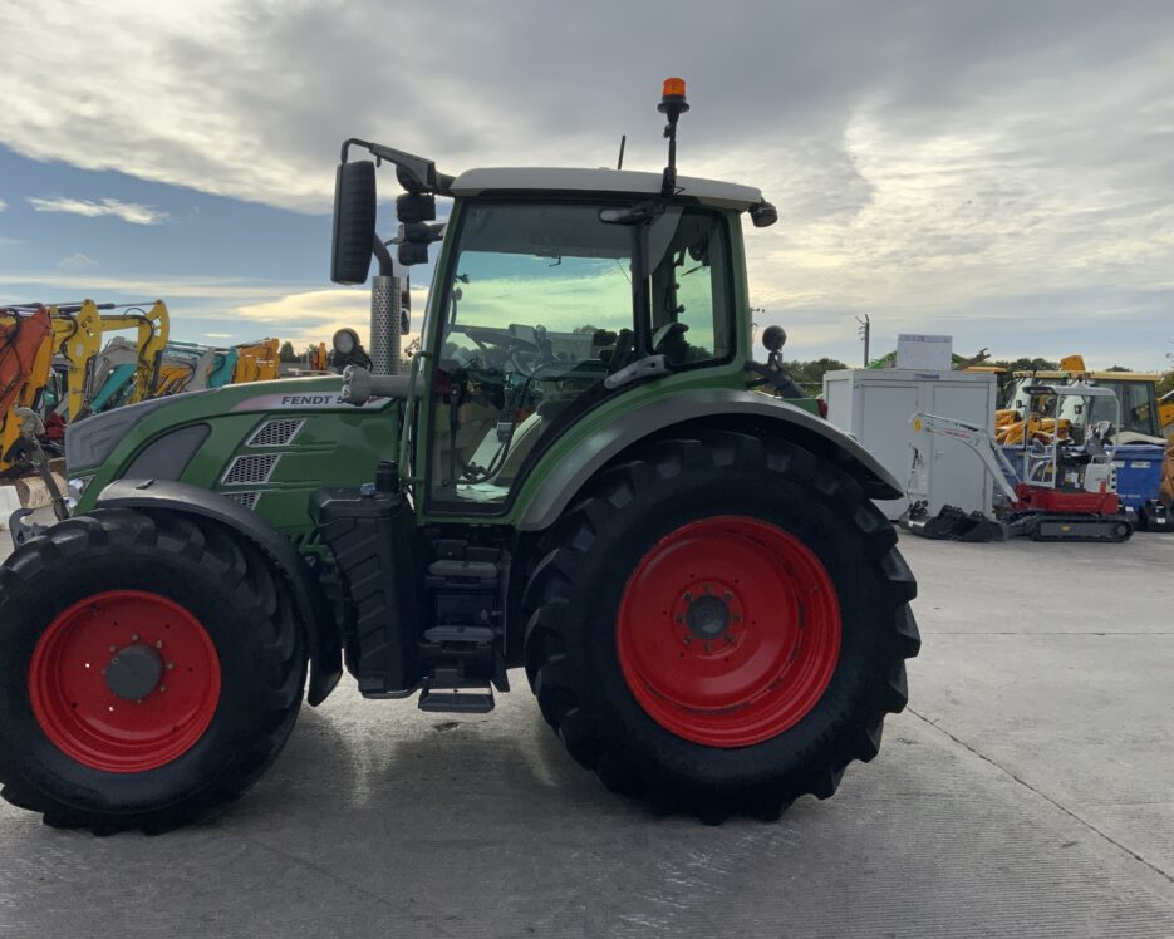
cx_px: 532
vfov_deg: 47.1
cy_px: 458
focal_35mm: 31
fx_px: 1077
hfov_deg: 57.1
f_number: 1.8
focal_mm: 3
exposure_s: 1/2427
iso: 20
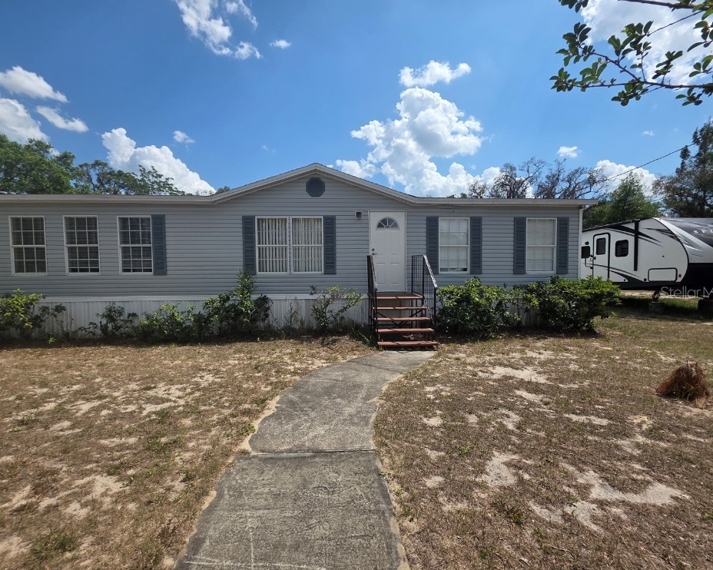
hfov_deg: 100.6
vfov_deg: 87.9
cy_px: 292
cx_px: 340
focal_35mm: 14
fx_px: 295
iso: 40
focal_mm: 2.2
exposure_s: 1/2797
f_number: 1.9
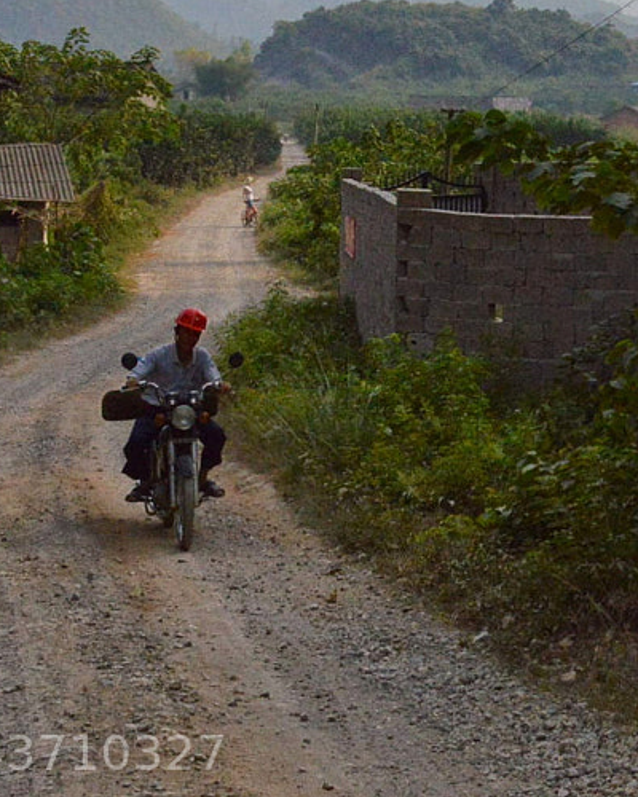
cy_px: 30
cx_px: 667
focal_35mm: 99
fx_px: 2337
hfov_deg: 15.2
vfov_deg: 18.9
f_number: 6.3
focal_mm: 22
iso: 1250
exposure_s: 1/4000
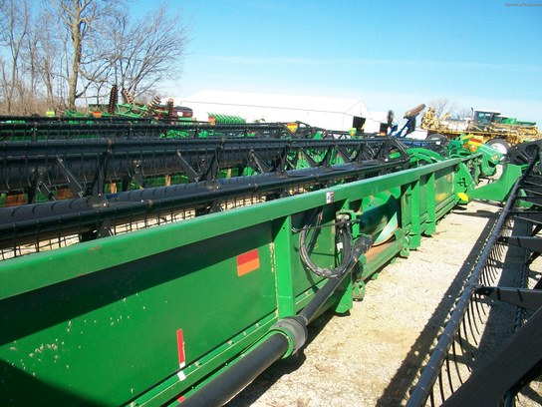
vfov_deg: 41.8
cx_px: 271
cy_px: 204
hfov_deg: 54.0
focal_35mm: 34
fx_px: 532
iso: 80
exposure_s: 1/250
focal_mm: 5.7
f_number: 5.5
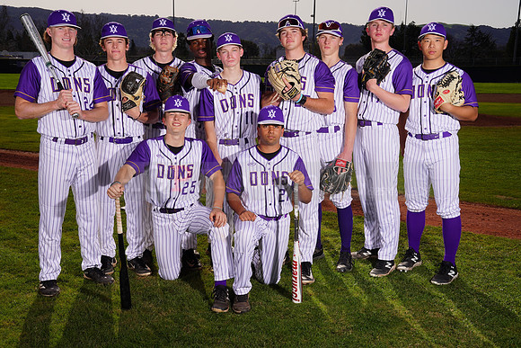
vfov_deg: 29.3
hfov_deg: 42.7
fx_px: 666
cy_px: 174
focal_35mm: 46
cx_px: 260
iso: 100
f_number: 16
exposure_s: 1/250
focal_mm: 46
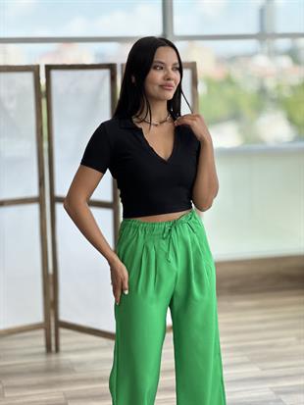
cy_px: 202
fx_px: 901
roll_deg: +1.9
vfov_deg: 25.3
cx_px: 152
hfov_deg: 19.1
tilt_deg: -9.0
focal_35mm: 77
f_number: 2.8
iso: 40
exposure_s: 1/121
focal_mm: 9
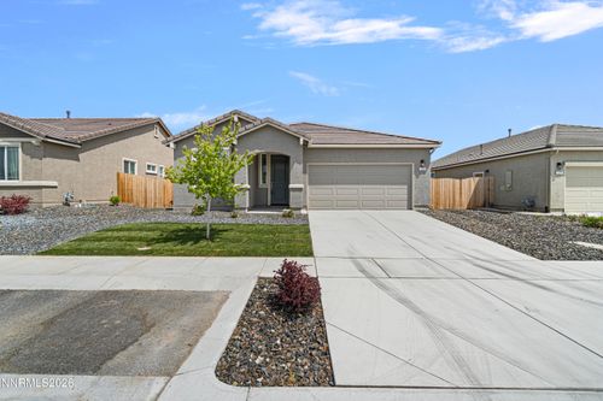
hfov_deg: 100.4
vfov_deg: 77.3
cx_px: 302
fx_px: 251
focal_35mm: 15
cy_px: 200
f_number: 8
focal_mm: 10
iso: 100
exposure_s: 1/60
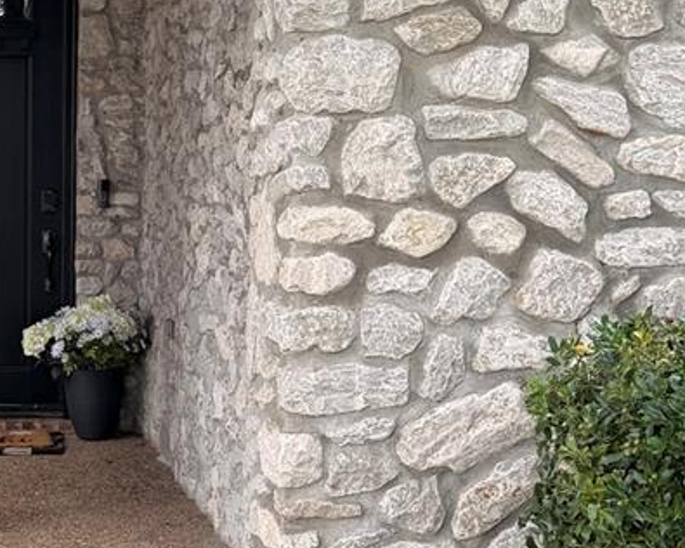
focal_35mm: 91
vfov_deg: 16.9
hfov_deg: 20.1
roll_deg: +0.3
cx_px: -62
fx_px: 1845
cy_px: 350
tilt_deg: -8.0
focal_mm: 6.76
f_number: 1.78
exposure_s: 1/358
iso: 80
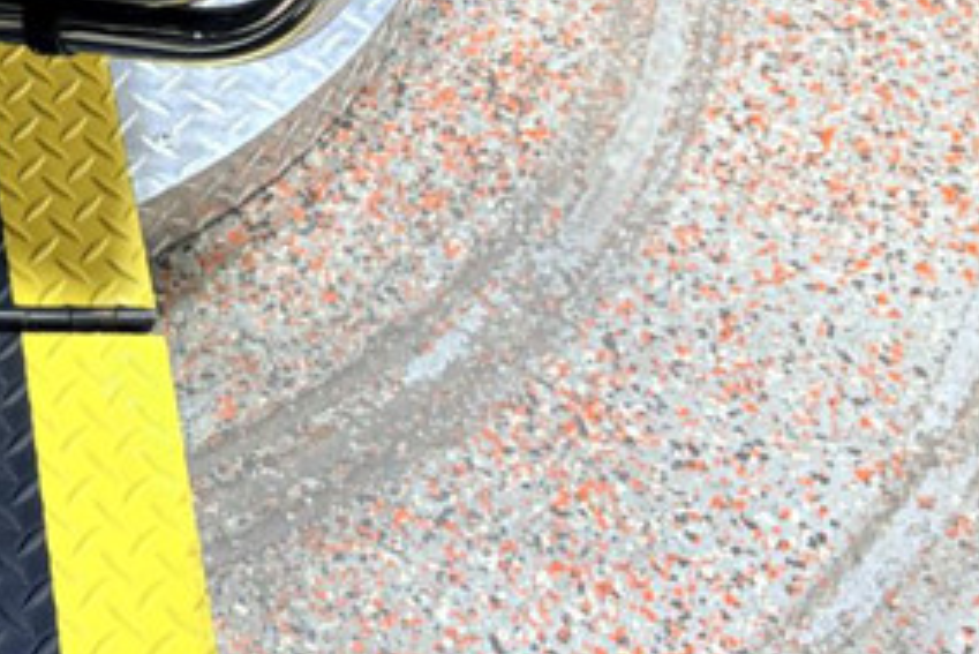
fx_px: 2775
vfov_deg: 13.2
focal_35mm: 102
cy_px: -80
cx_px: -406
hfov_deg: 18.2
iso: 80
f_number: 1.6
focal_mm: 5.96
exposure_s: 1/120
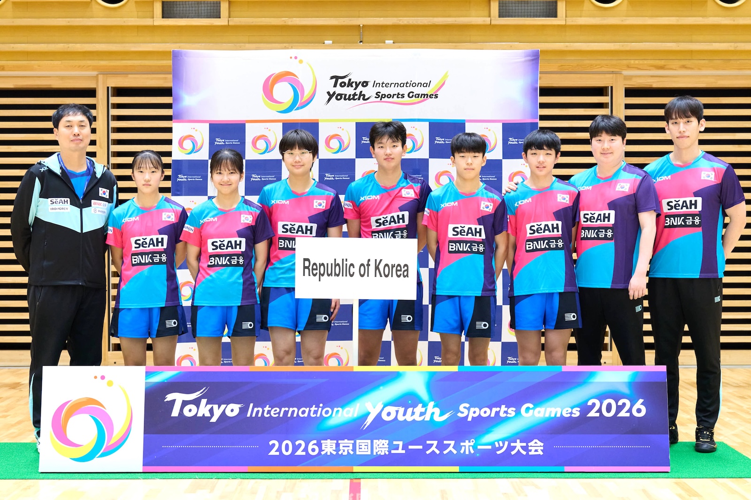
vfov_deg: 29.2
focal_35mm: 46
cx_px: 376
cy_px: 250
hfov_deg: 42.8
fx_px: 959
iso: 800
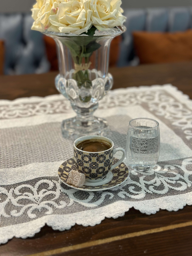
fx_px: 355
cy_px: 128
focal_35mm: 48
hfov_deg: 30.3
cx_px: 96
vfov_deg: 39.7
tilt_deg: -24.4
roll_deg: +0.1
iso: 200
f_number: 1.78
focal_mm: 6.86
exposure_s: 1/50
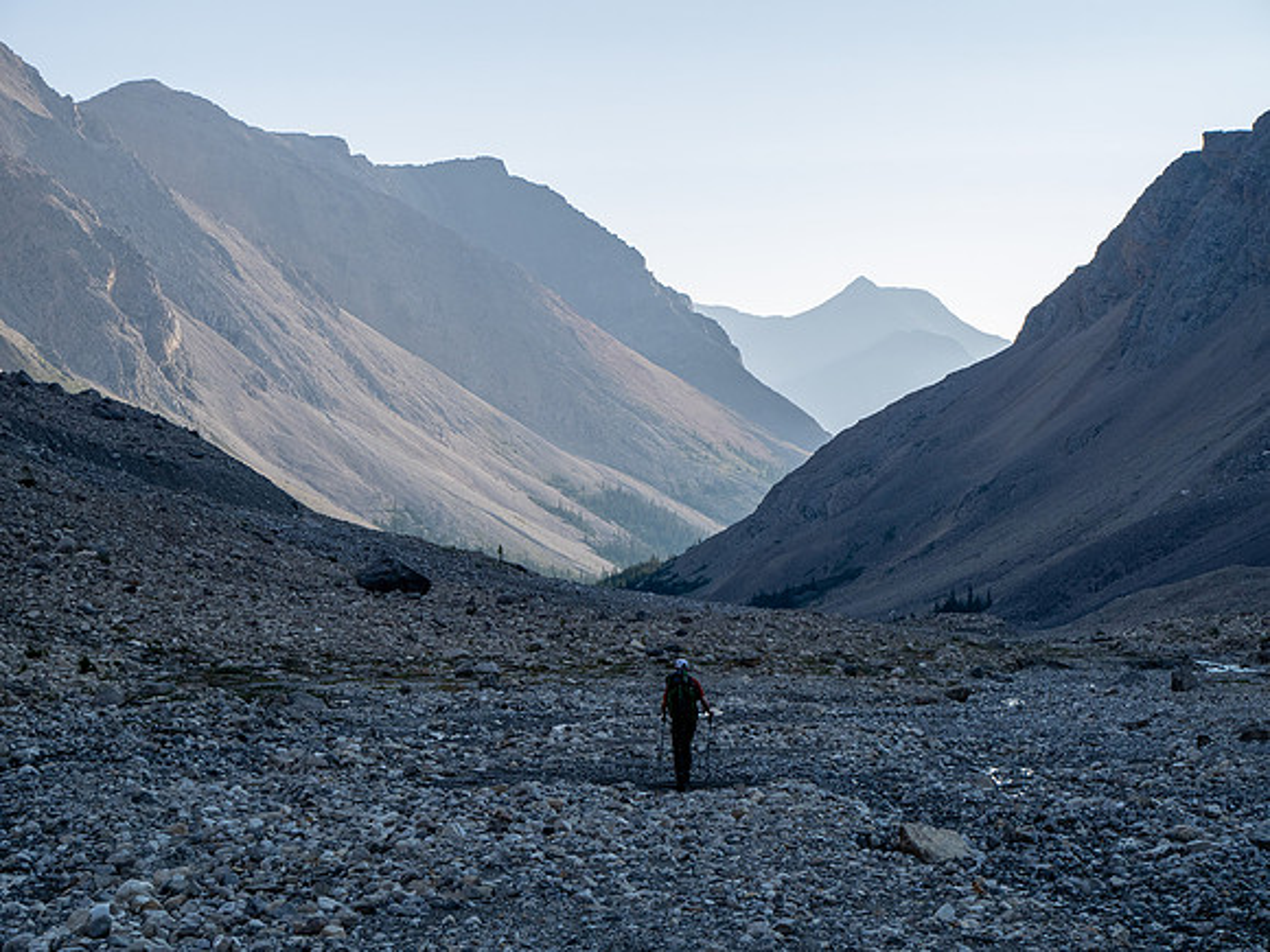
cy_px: 476
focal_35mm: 64
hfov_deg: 30.3
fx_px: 2348
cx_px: 635
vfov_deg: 22.9
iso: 200
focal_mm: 32
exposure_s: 1/320
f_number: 8
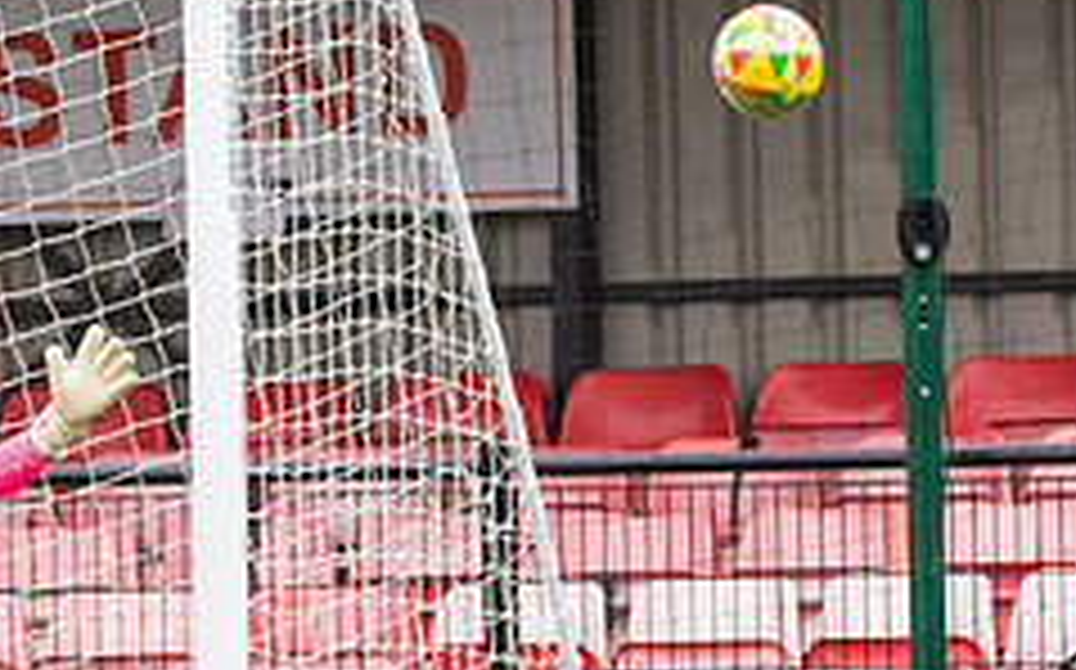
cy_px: 459
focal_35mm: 1389
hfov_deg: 1.5
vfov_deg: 0.9
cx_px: 1300
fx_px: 40703
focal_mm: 300
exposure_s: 1/1600
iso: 1600
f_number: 2.8
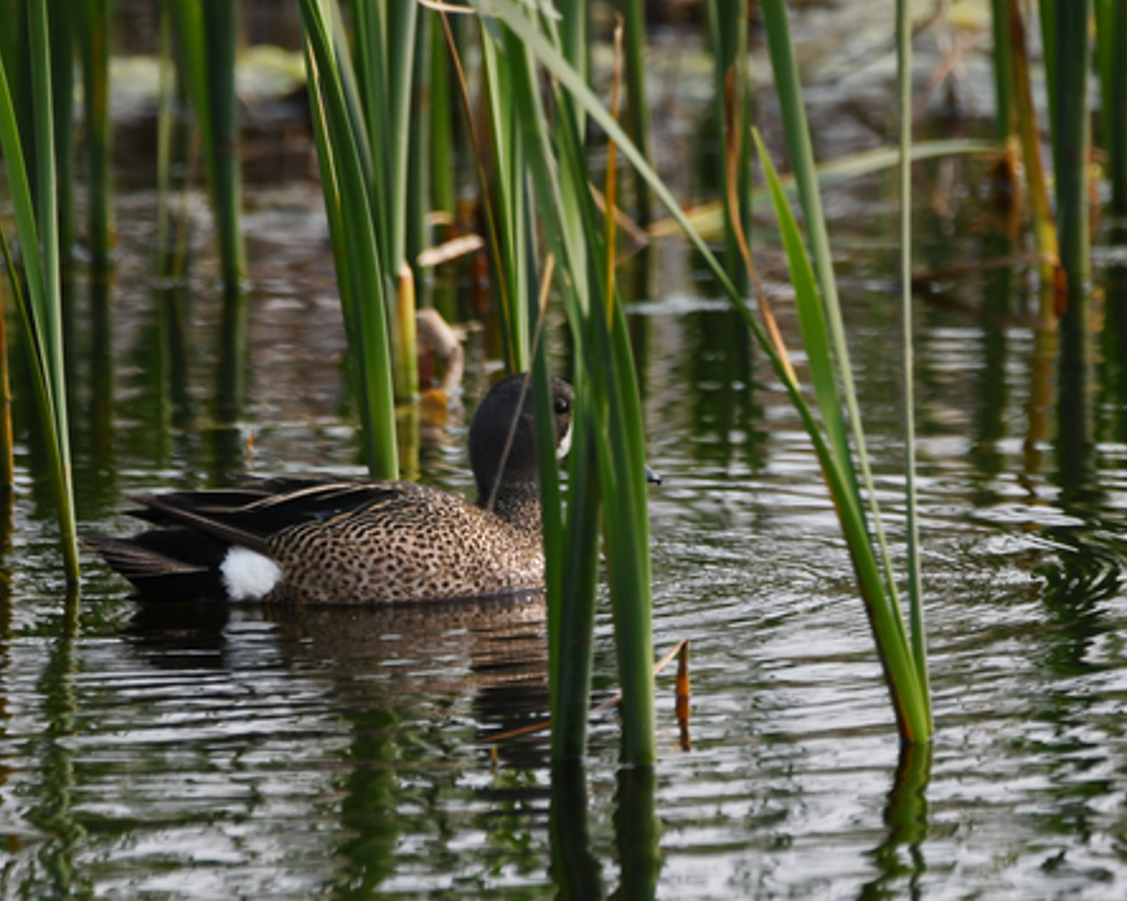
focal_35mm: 1066
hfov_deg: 1.8
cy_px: 453
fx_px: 35548
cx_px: 447
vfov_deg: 1.5
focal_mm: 600
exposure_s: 1/2000
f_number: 6.3
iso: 560
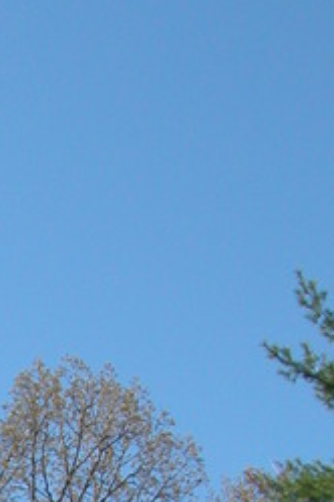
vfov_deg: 12.6
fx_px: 2087
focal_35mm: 150
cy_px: 859
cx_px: -107
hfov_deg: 9.0
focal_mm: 8.9
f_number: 5.6
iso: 100
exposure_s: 1/296
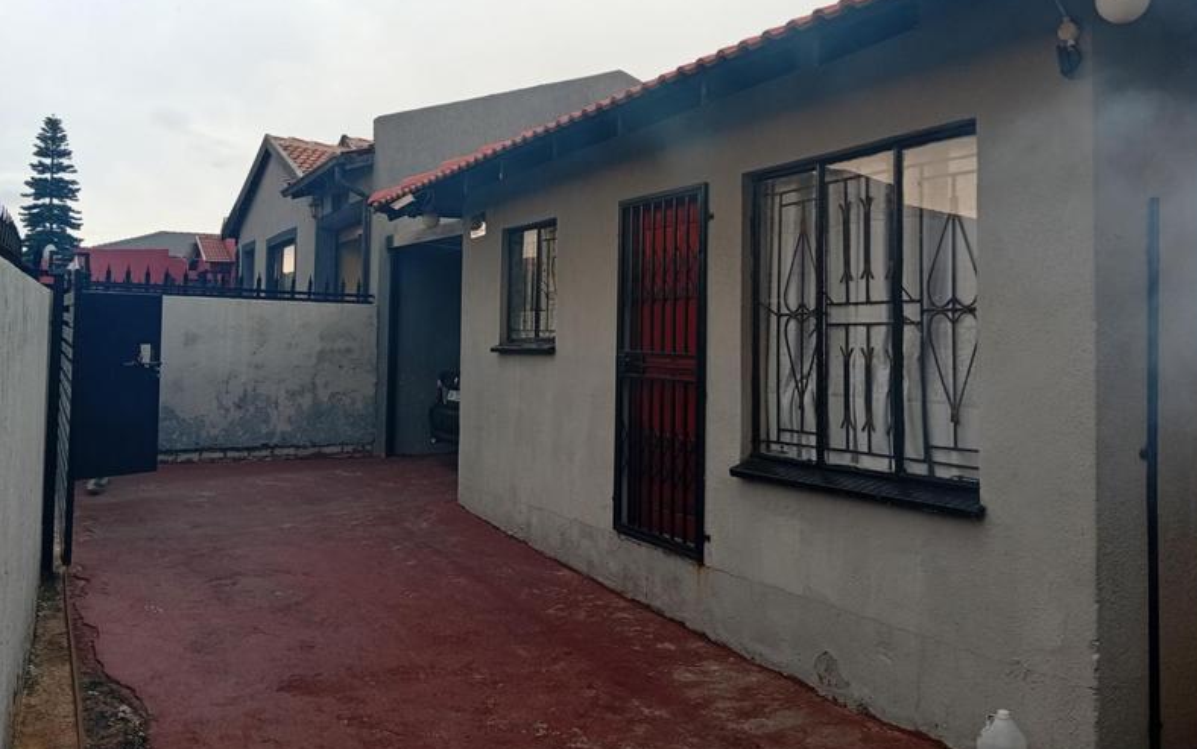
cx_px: 606
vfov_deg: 44.4
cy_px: 302
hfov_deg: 66.5
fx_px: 914
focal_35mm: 28
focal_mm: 3.96
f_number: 1.8
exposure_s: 1/50
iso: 98
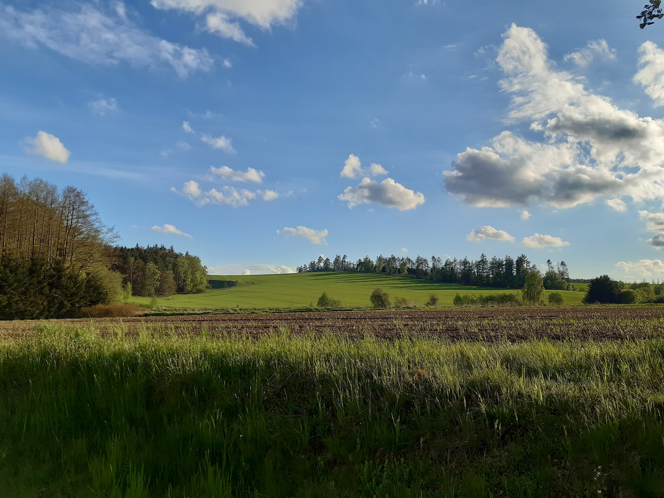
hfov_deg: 67.3
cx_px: 332
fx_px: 499
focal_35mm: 26
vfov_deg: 53.1
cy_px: 249
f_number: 1.7
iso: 40
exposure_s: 1/2179
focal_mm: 3.92
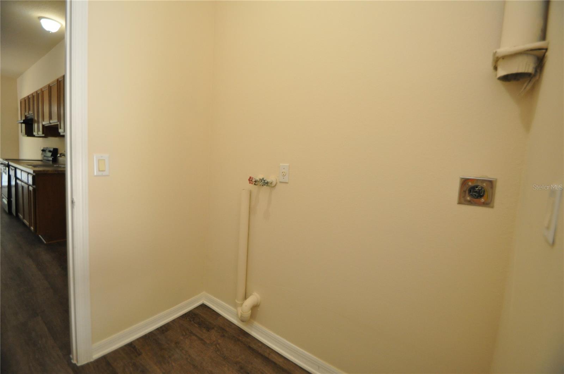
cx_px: 282
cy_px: 187
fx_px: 235
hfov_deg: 100.5
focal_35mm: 15
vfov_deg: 77.2
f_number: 4
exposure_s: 1/60
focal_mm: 10
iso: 800
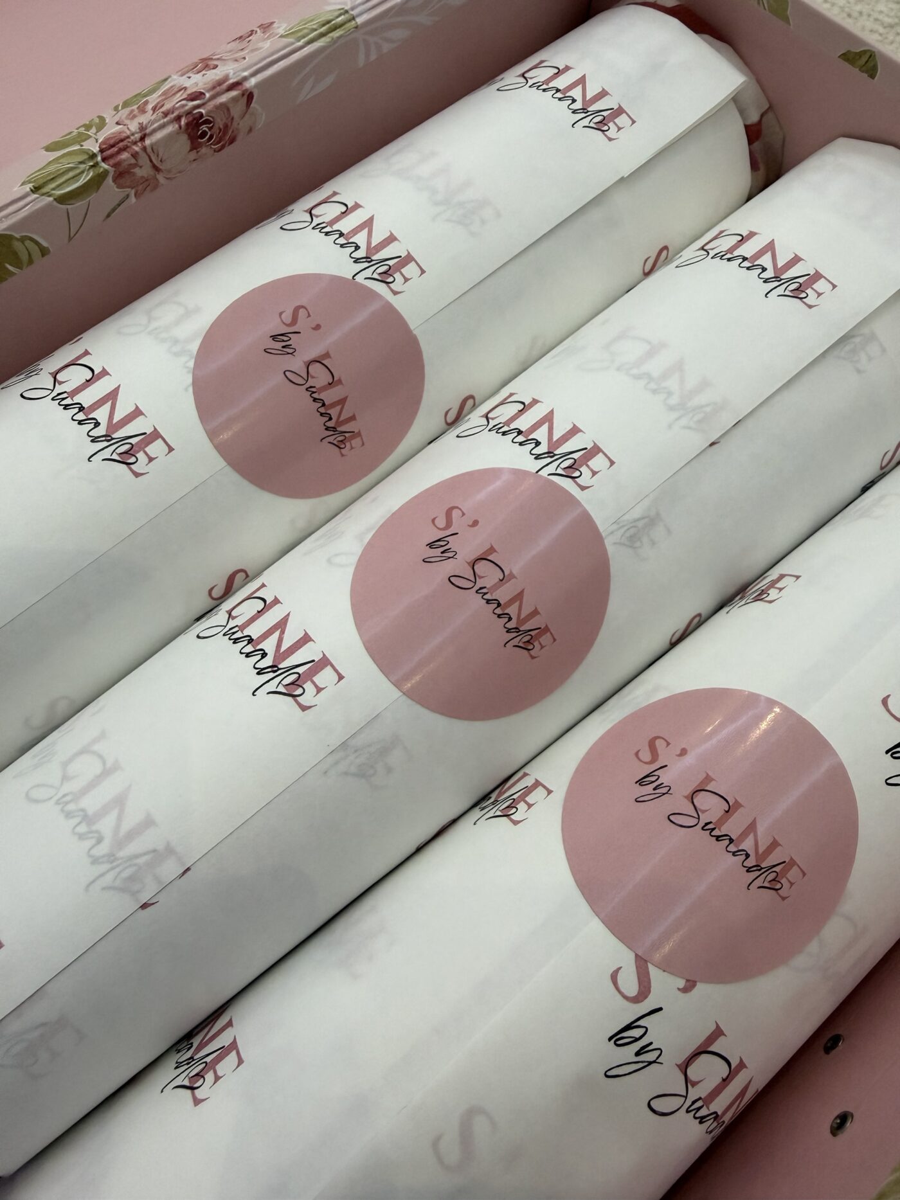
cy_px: 600
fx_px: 832
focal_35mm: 24
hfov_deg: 56.8
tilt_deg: -67.7
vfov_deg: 71.6
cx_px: 450
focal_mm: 2.22
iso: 200
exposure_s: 1/100
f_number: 2.2
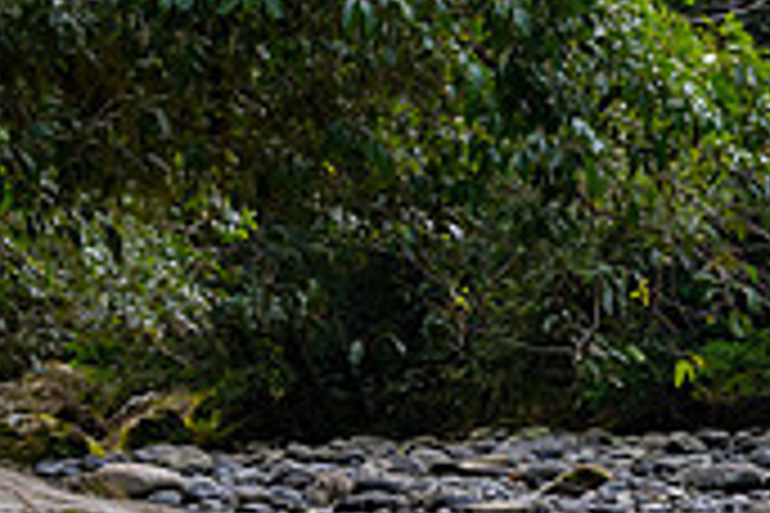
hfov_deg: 12.7
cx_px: 1157
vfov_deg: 8.7
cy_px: 812
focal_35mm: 153
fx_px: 3272
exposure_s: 2.5
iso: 200
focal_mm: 30
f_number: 8
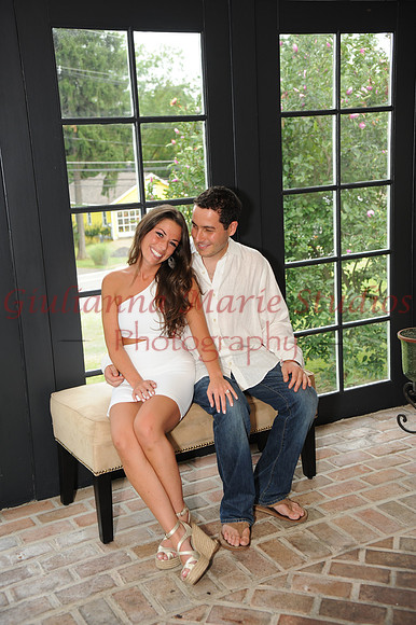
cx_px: 208
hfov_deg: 29.8
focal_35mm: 45
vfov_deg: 43.6
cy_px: 312
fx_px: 781
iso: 500
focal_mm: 45
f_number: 5
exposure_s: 1/80
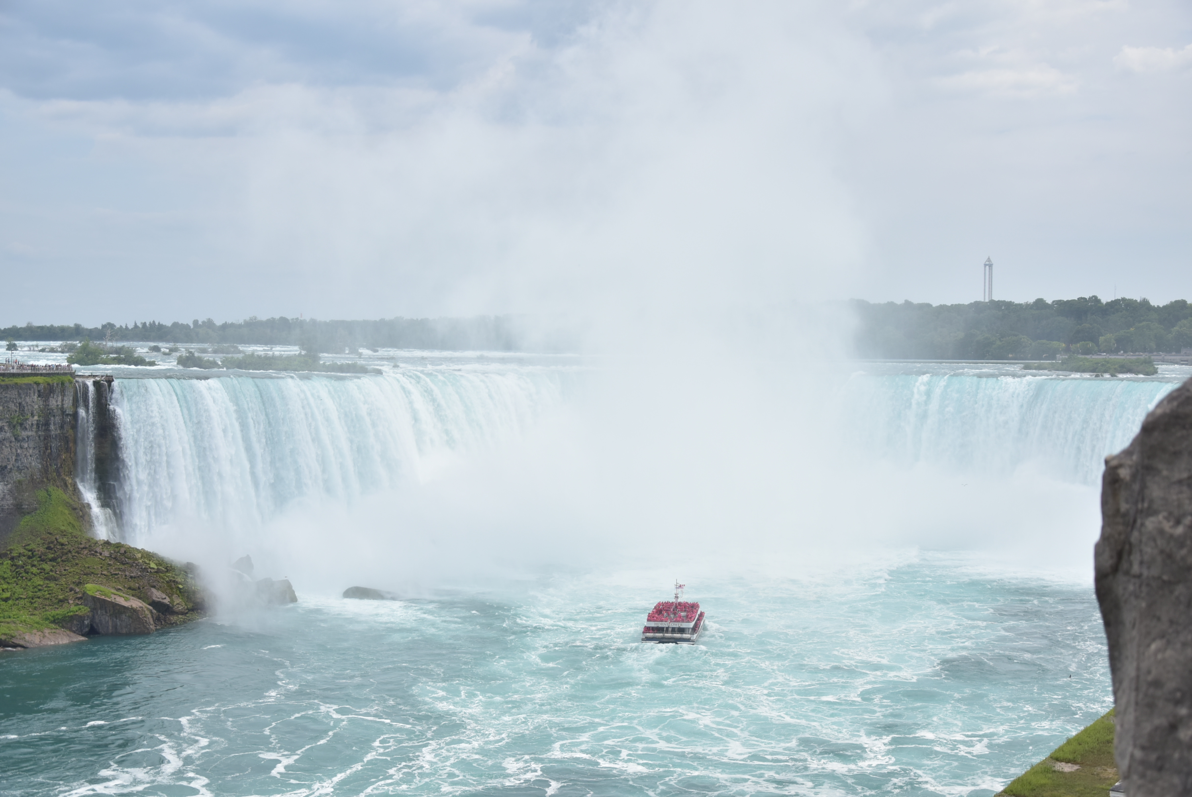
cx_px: 596
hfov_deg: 43.6
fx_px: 1491
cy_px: 398
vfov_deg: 29.9
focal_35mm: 45
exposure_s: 1/1600
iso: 200
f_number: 4.5
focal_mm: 30
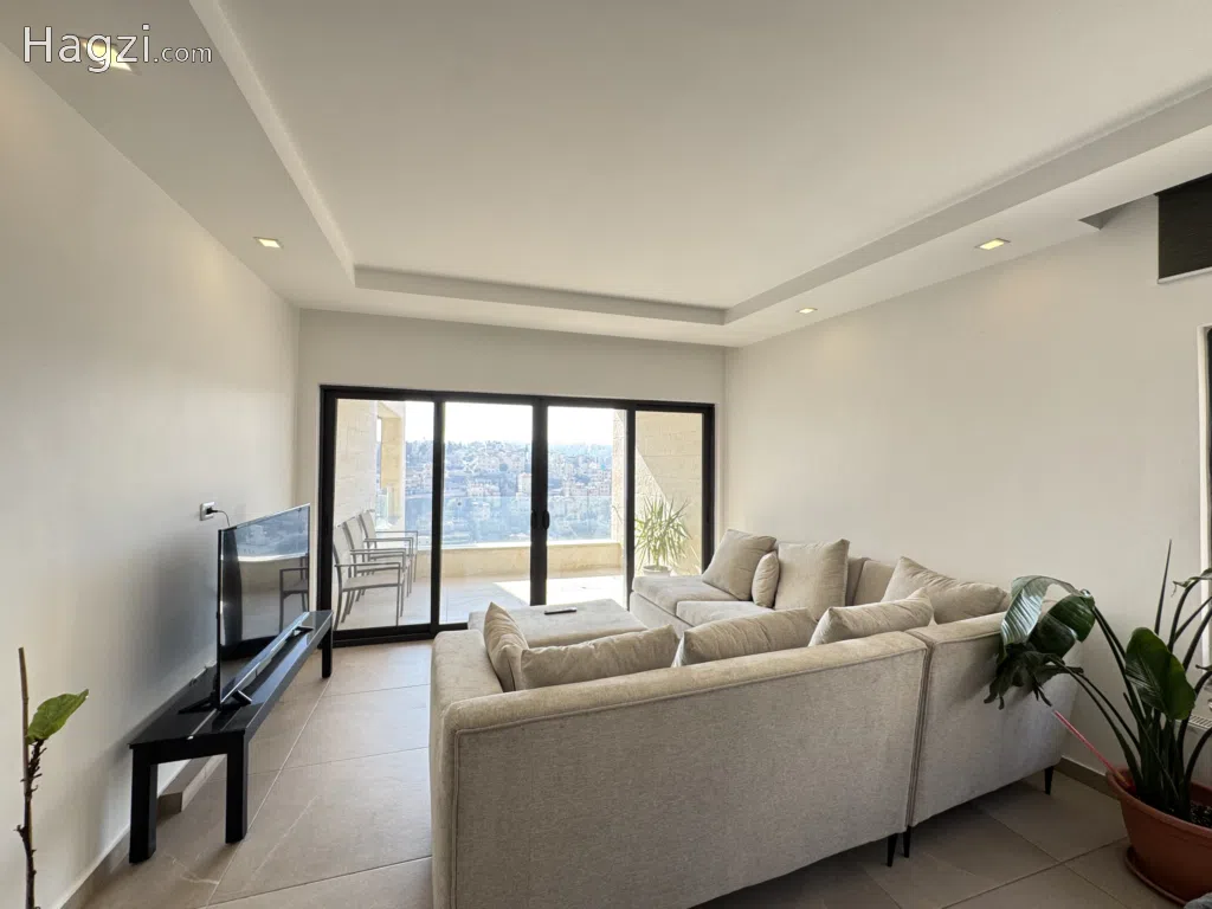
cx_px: 606
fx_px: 490
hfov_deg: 102.1
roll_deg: -0.9
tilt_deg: +1.0
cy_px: 454
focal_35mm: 14
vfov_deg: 85.7
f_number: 2.2
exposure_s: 1/99
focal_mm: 2.22
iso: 64
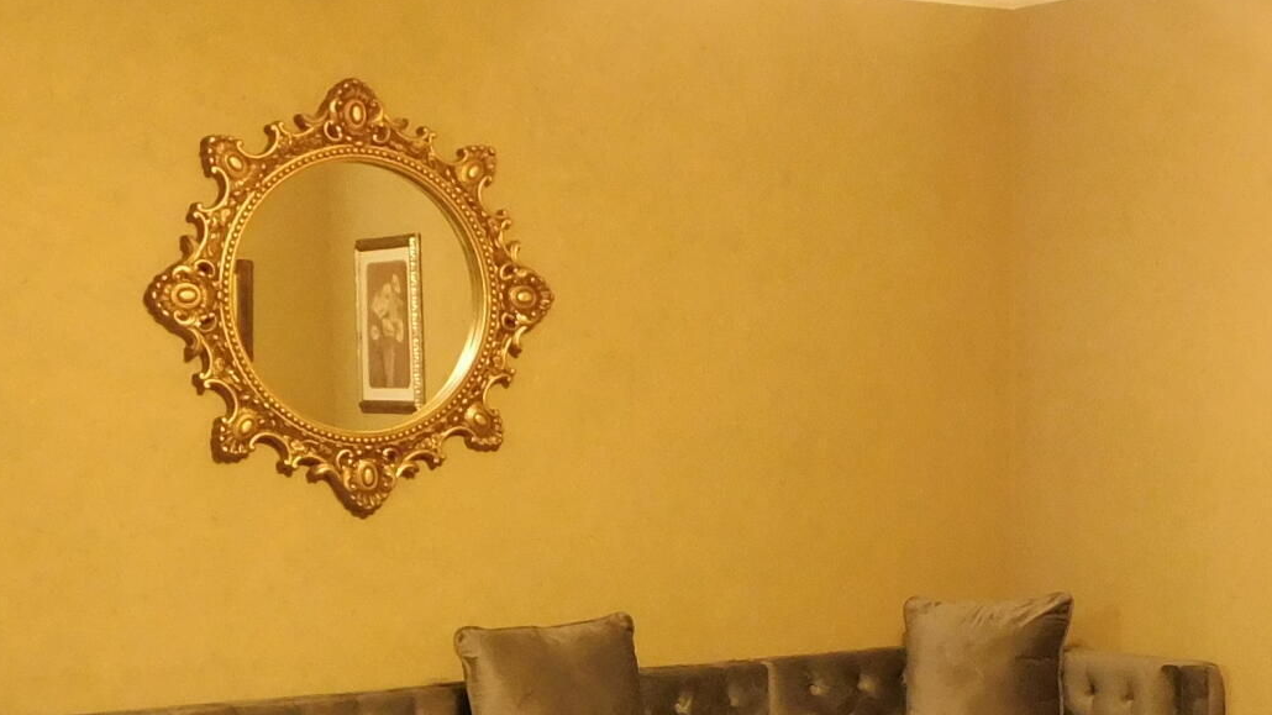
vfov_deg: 16.2
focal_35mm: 73
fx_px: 2462
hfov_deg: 28.6
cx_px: 911
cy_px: 701
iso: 400
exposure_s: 1/10
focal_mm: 4
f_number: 3
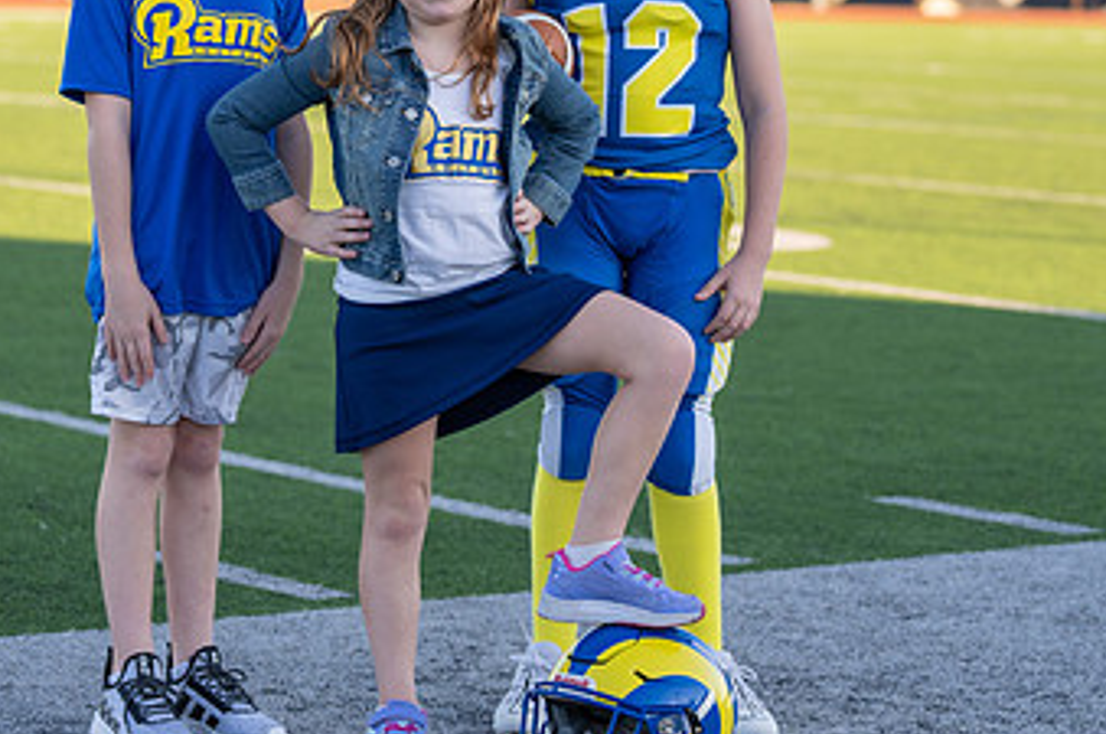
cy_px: 196
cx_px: 408
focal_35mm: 135
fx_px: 4142
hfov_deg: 15.2
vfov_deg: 10.1
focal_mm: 70
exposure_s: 1/400
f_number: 2.8
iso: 100
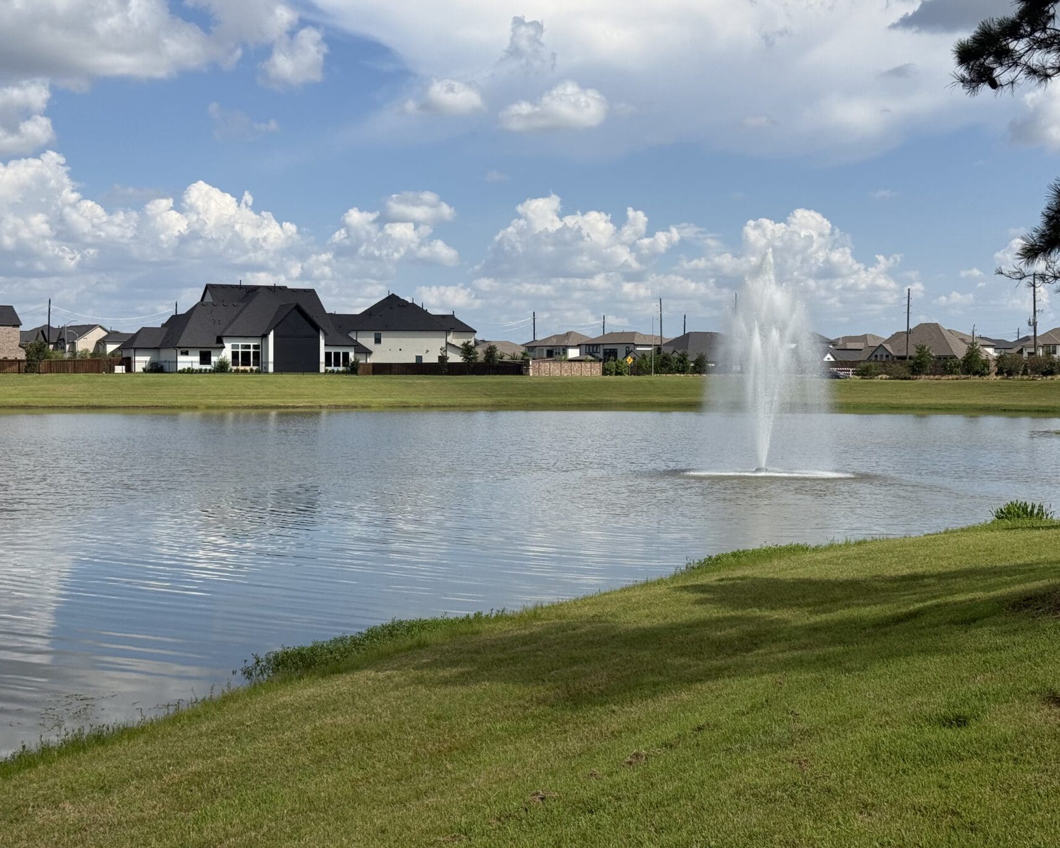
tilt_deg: -0.9
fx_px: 1600
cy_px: 423
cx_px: 484
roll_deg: -0.5
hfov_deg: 36.6
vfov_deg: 29.7
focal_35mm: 51
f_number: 1.78
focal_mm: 6.76
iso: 64
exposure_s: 1/7874
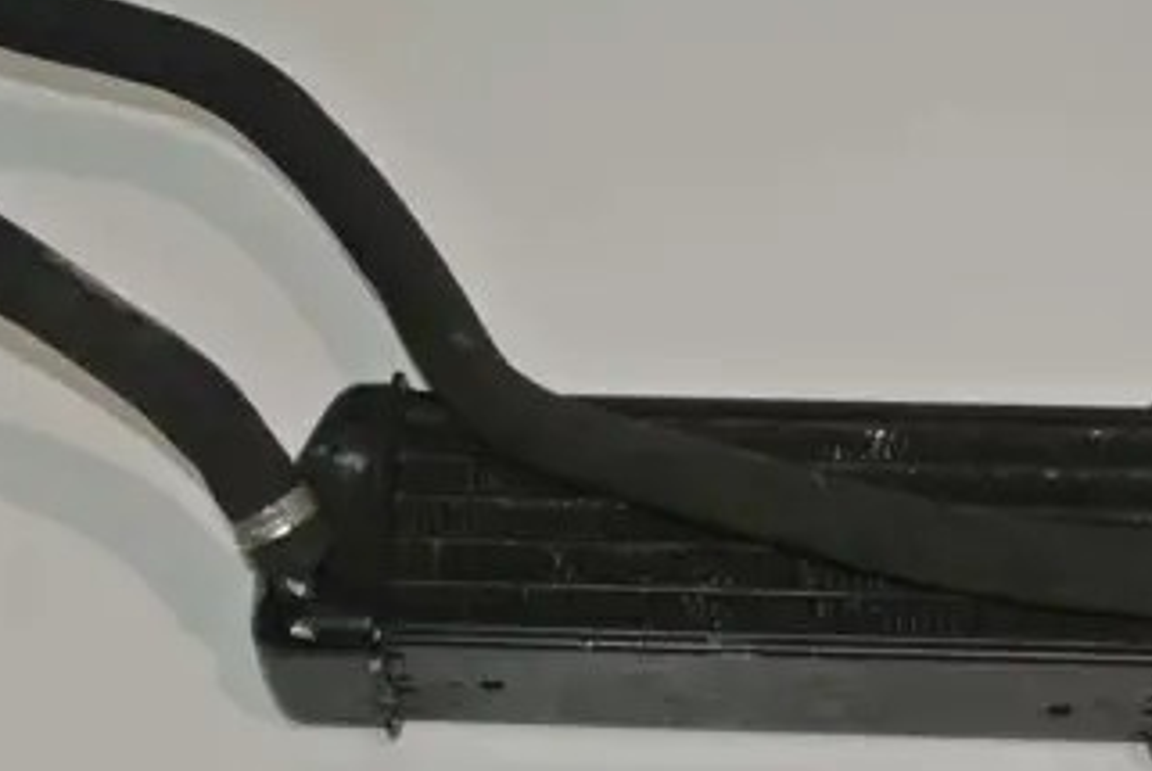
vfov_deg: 16.7
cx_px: 538
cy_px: 402
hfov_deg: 24.7
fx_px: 2628
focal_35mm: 82
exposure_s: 1/60
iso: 200
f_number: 4.5
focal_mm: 18.2
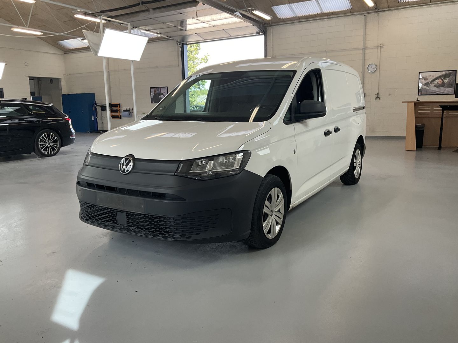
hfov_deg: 61.7
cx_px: 229
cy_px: 172
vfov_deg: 48.2
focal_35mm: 29
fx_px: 384
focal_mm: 3
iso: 40
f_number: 1.8
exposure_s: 1/100
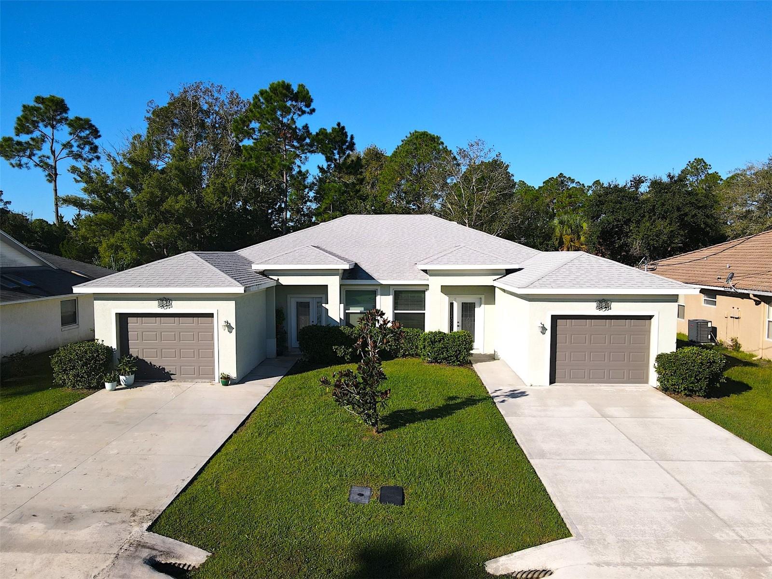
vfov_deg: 56.8
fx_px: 535
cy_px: 290
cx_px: 386
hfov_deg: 71.6
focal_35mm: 24
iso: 100
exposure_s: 1/1000
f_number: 2.8
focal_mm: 4.5
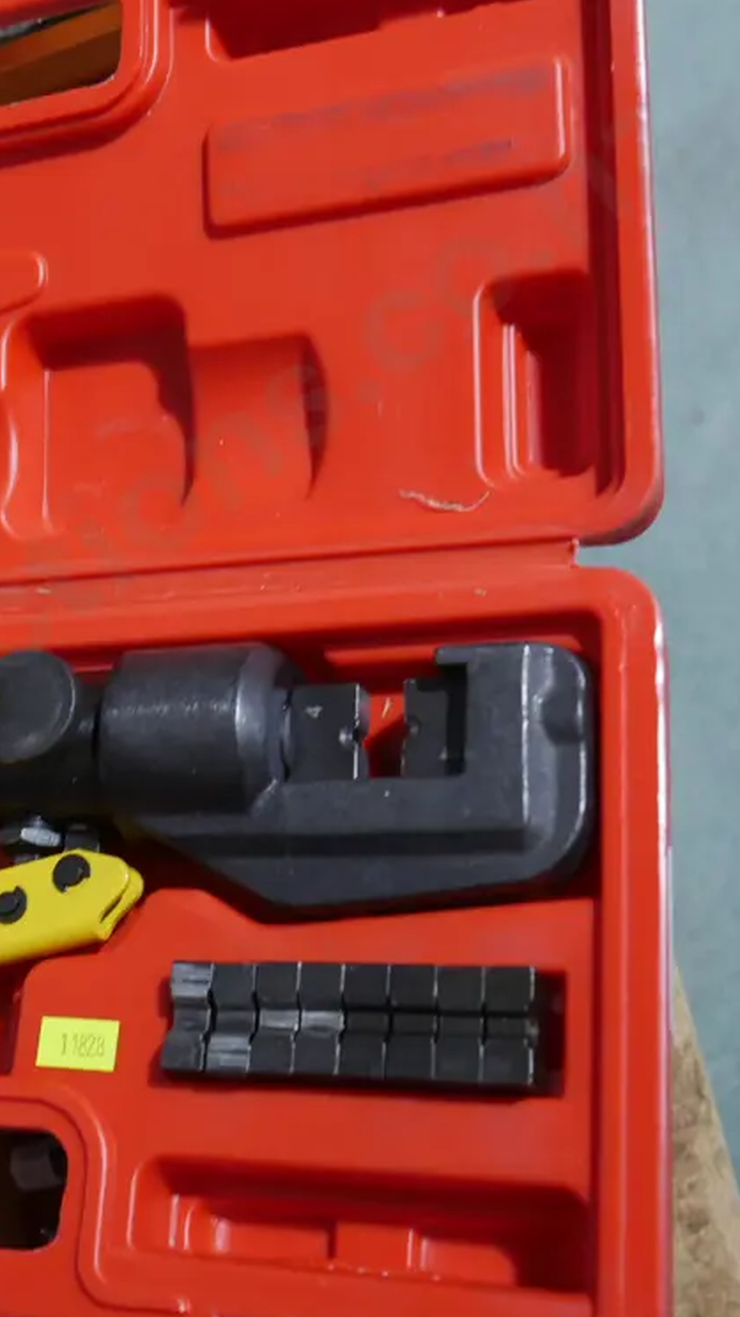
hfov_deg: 21.2
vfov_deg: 38.5
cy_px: 669
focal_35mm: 54
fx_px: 1885
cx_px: -51
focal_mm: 18
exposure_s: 1/60
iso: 800
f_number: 4
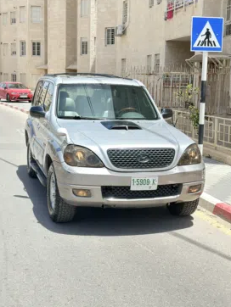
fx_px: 471
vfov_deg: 36.1
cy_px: 140
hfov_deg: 27.6
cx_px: 120
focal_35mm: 53
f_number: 1.78
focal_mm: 6.86
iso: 80
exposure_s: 1/2028
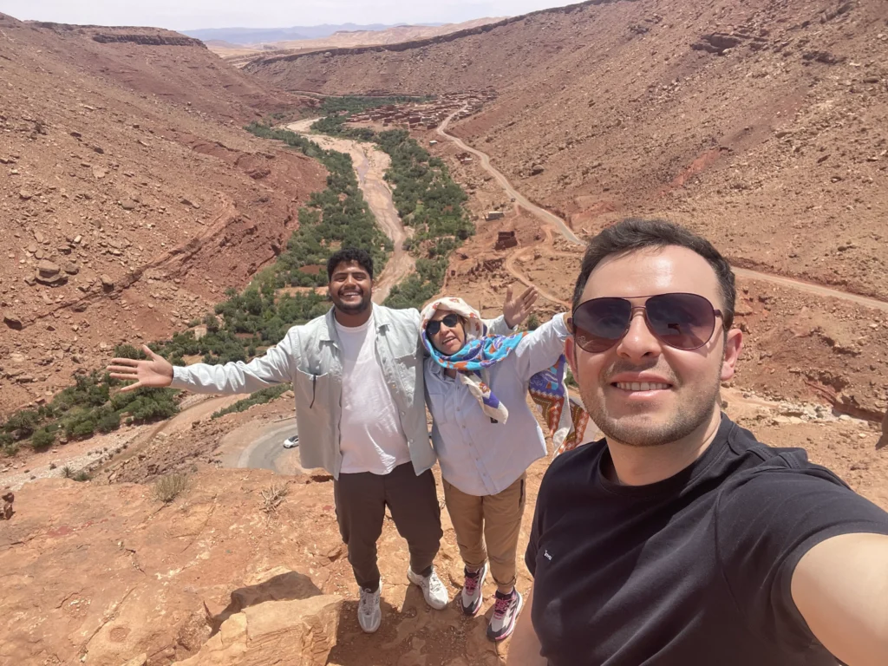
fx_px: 590
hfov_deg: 73.9
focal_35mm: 23
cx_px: 444
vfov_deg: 58.9
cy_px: 333
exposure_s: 1/871
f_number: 2.2
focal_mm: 2.71
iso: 25
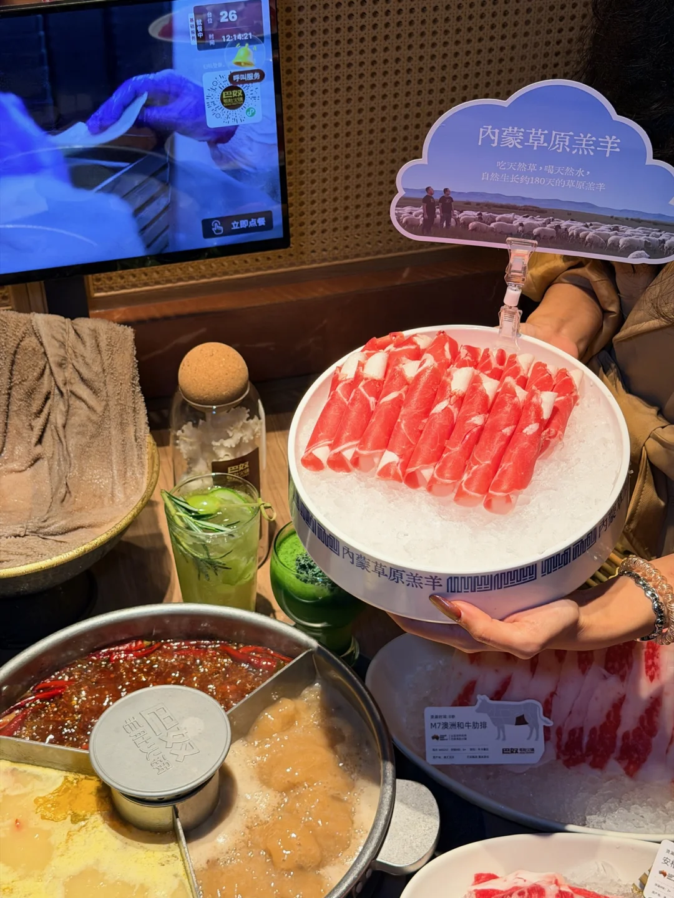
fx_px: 1246
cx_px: 337
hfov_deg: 30.3
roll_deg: +0.4
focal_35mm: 48
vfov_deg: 39.7
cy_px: 449
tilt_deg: -37.8
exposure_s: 1/168
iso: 125
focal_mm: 6.76
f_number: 1.78
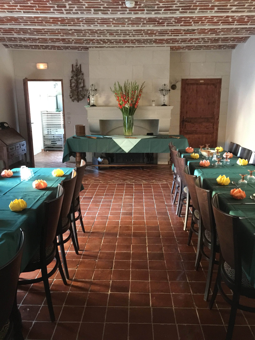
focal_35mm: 29
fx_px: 285
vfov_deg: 61.7
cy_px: 170
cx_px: 128
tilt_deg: -11.5
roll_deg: -0.2
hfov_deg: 48.2
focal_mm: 4.15
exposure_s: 1/8
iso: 160
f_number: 2.2
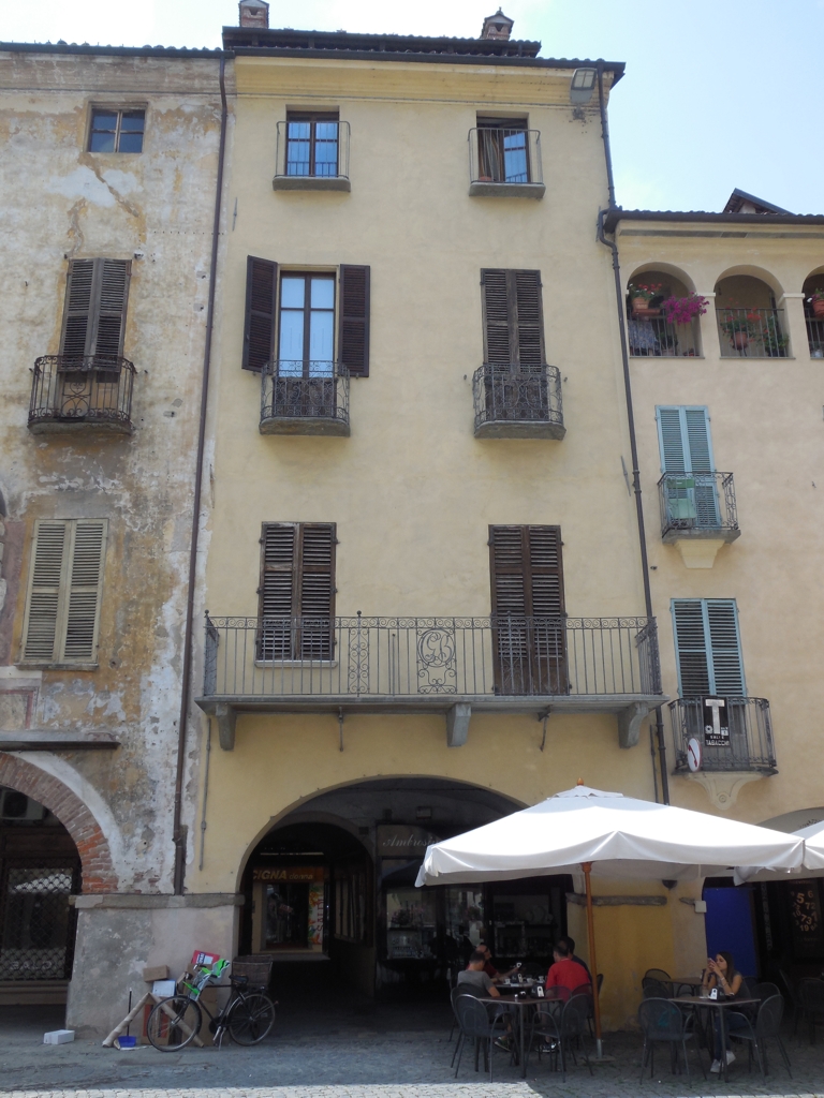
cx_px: 412
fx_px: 1079
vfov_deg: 54.0
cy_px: 549
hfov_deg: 41.8
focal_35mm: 34
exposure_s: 1/800
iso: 125
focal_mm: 6.1
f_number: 3.4
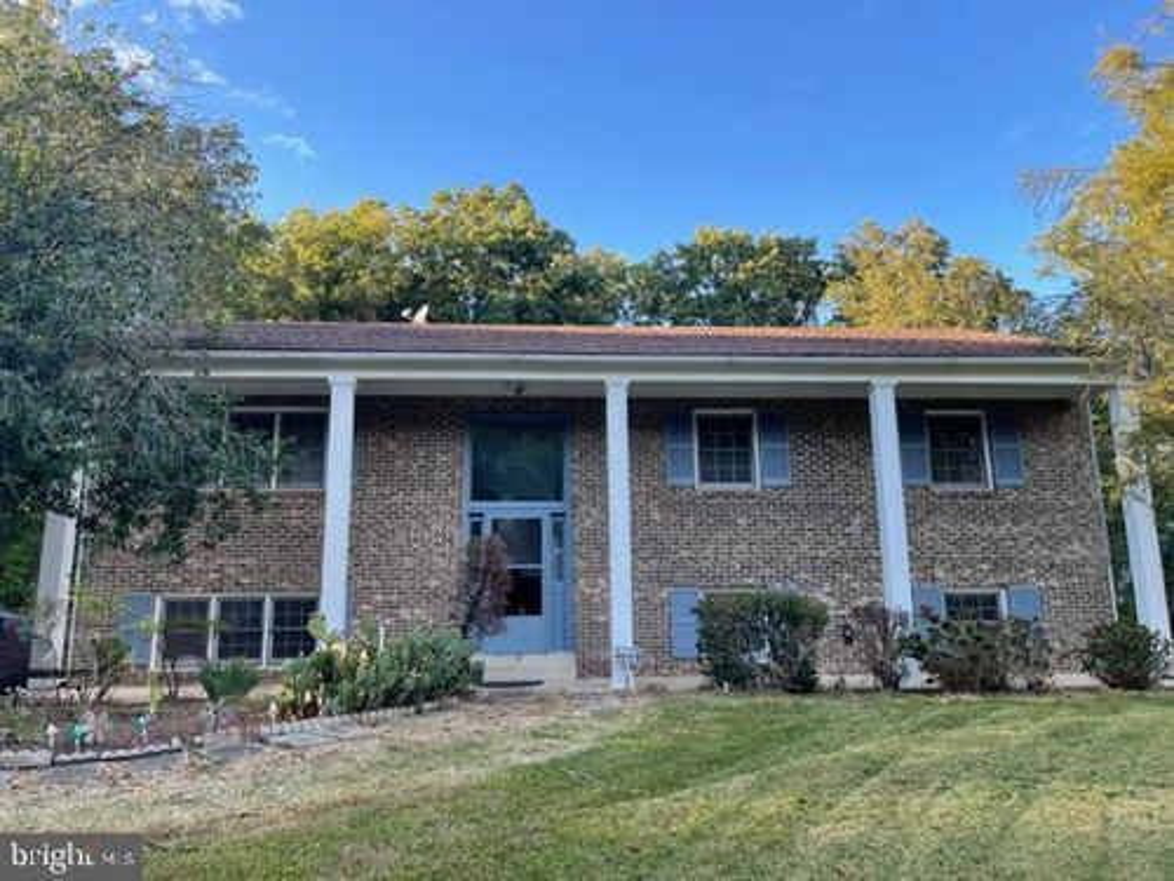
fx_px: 882
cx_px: 587
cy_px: 440
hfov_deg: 67.3
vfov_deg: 53.1
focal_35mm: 26
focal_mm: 5.1
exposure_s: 1/322
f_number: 1.6
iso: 32
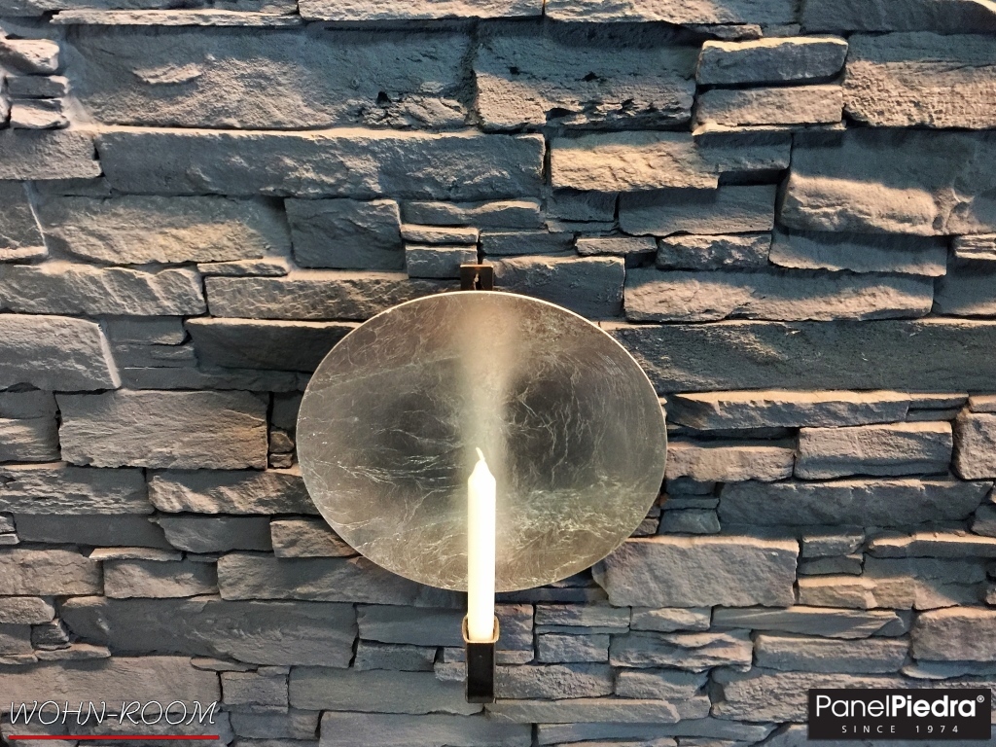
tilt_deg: -35.9
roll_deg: +0.4
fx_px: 834
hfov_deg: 61.7
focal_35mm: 29
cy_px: 374
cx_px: 498
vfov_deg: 48.2
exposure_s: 1/17
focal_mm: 4.15
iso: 80
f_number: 2.2
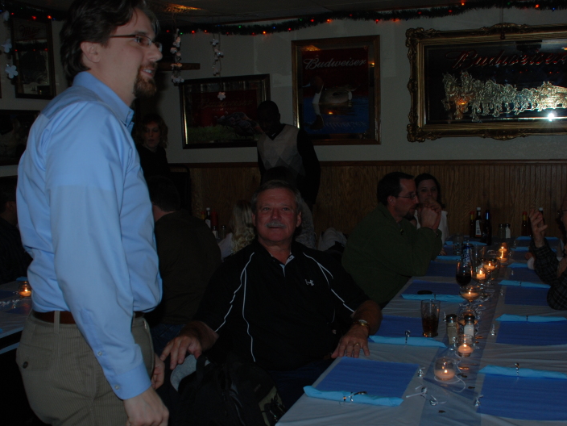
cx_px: 328
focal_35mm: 42
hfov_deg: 44.6
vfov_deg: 34.3
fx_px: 688
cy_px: 236
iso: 200
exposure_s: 1/60
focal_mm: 20
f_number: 3.8
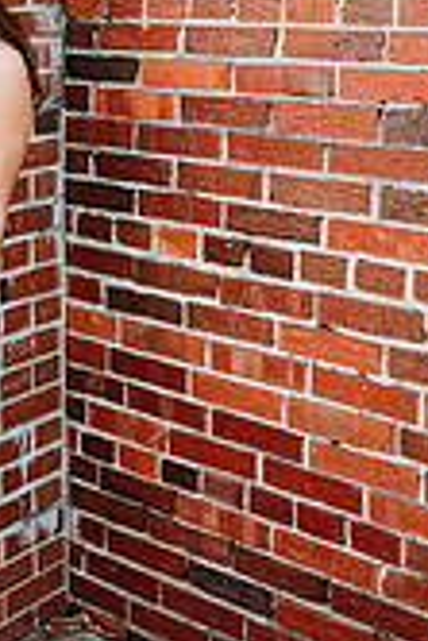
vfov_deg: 29.9
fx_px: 1157
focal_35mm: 65
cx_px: -112
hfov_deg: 19.5
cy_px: 93
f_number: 2.2
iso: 100
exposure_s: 1/320
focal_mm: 24
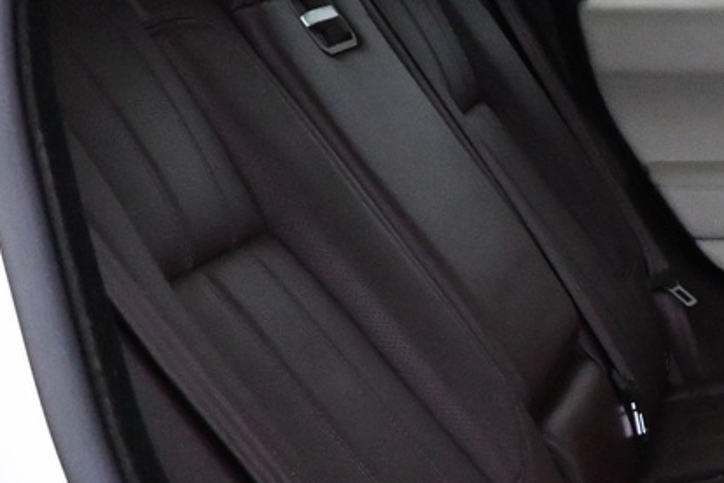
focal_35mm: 94
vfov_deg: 14.5
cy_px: 259
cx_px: 1032
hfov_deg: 19.4
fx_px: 1890
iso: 5600
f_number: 3.5
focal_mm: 16
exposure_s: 1/60
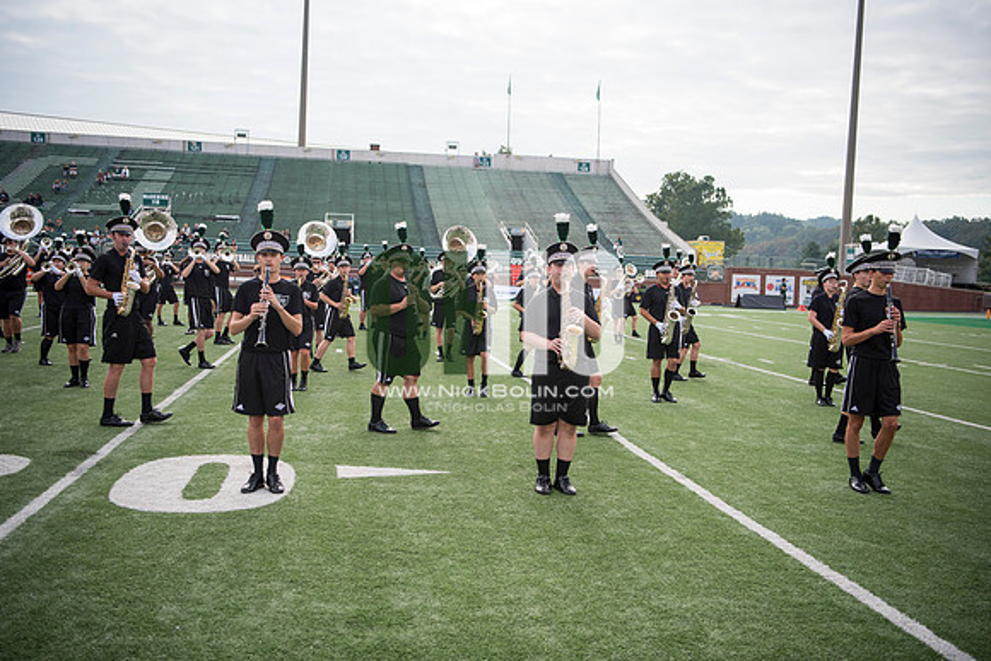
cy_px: 330
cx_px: 496
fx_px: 991
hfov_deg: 53.1
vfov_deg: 36.9
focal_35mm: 36
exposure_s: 1/2000
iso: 400
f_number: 2.8
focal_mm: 36
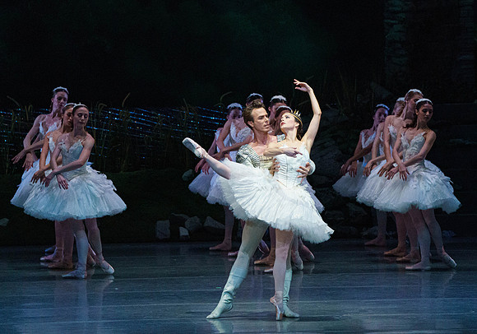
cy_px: 139
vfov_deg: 4.3
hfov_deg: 6.1
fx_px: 4477
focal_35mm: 333
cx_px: 252
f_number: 5.6
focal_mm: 274
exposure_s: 1/250
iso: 8000
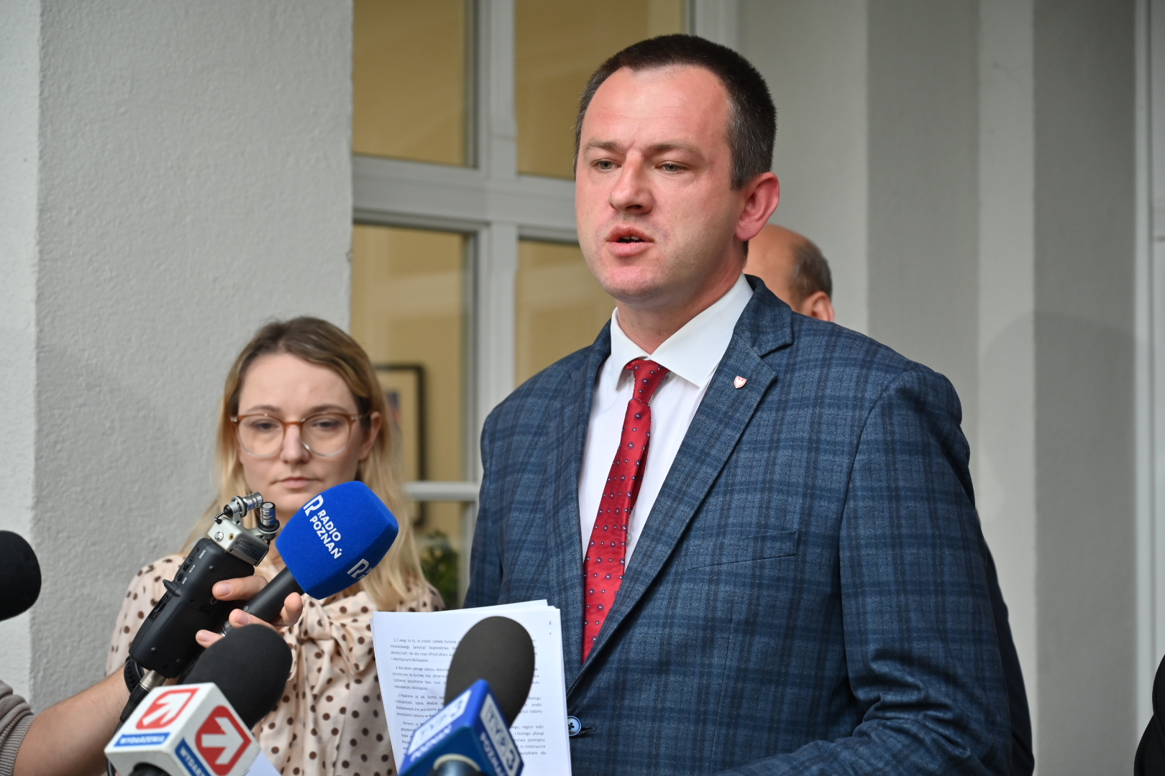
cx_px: 582
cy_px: 388
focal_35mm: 70
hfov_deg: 28.8
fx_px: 2265
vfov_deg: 19.5
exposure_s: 1/250
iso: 560
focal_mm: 70
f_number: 4
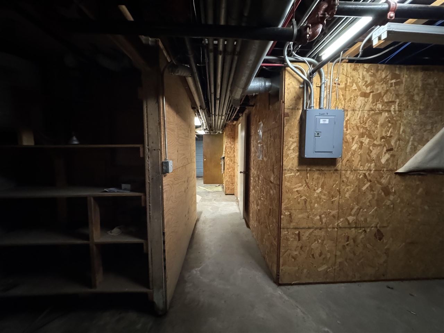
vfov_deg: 85.7
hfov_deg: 102.1
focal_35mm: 14
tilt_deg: -5.4
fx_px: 180
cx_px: 222
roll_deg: -0.1
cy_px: 166
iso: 1250
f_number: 2.2
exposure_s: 1/40
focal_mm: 2.22
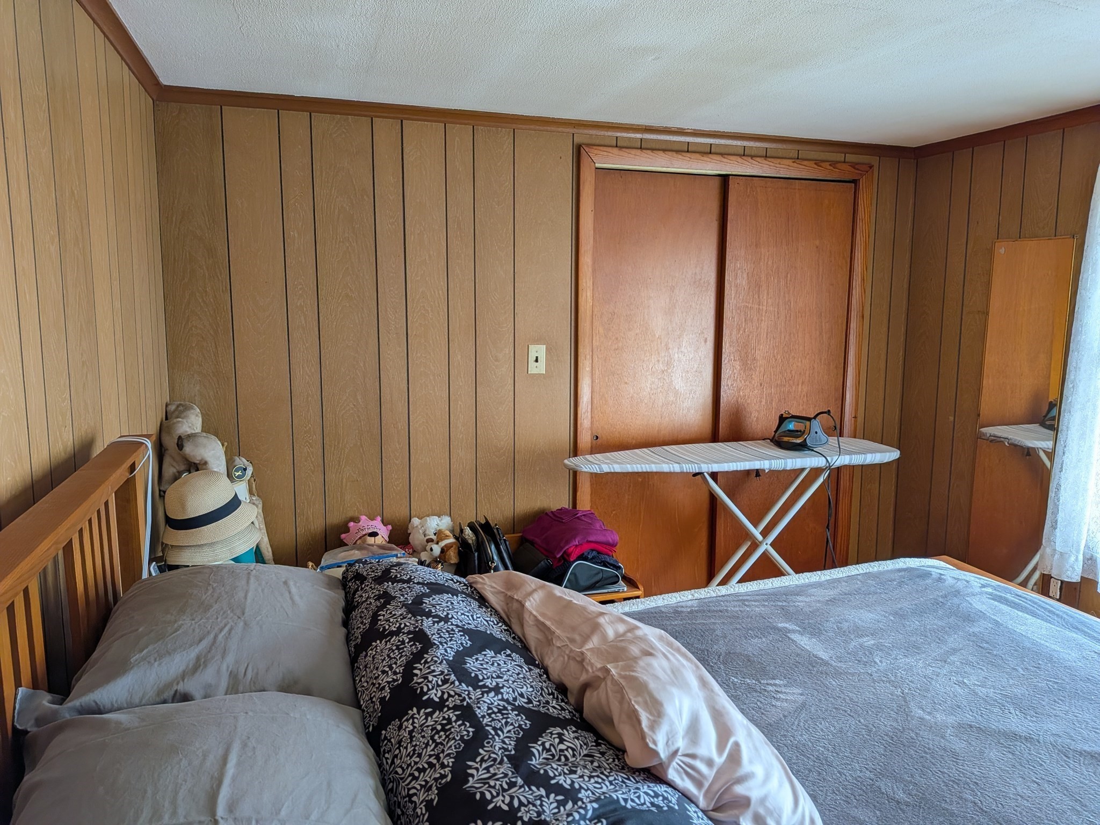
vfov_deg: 56.8
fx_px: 763
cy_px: 412
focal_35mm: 24
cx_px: 550
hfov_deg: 71.6
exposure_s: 1/63.2
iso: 93
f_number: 1.7
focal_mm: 4.53
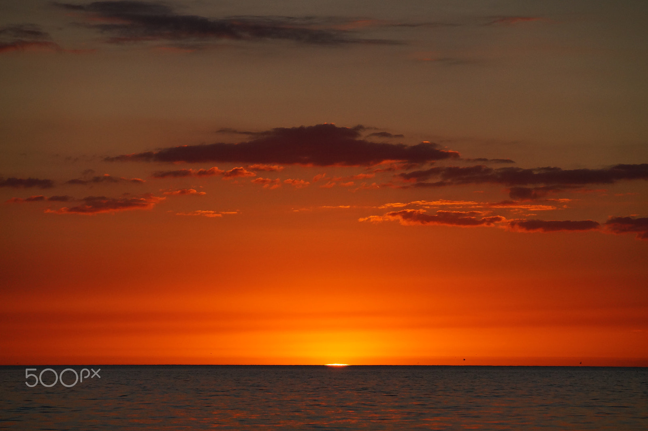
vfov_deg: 6.8
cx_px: 324
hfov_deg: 10.2
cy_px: 216
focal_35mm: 202
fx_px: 3643
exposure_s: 1/2000
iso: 400
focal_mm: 135
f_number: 5.6
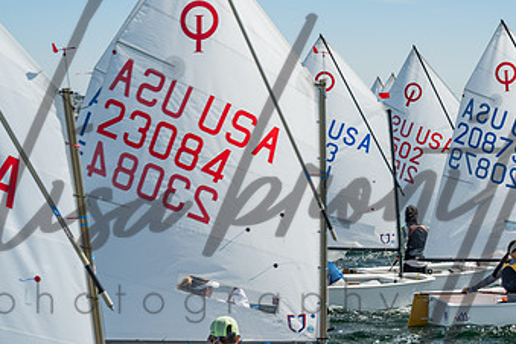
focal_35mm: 112
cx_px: 337
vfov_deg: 12.2
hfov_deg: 18.2
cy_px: 186
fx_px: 1605
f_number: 8
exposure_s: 1/160
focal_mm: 64
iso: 100
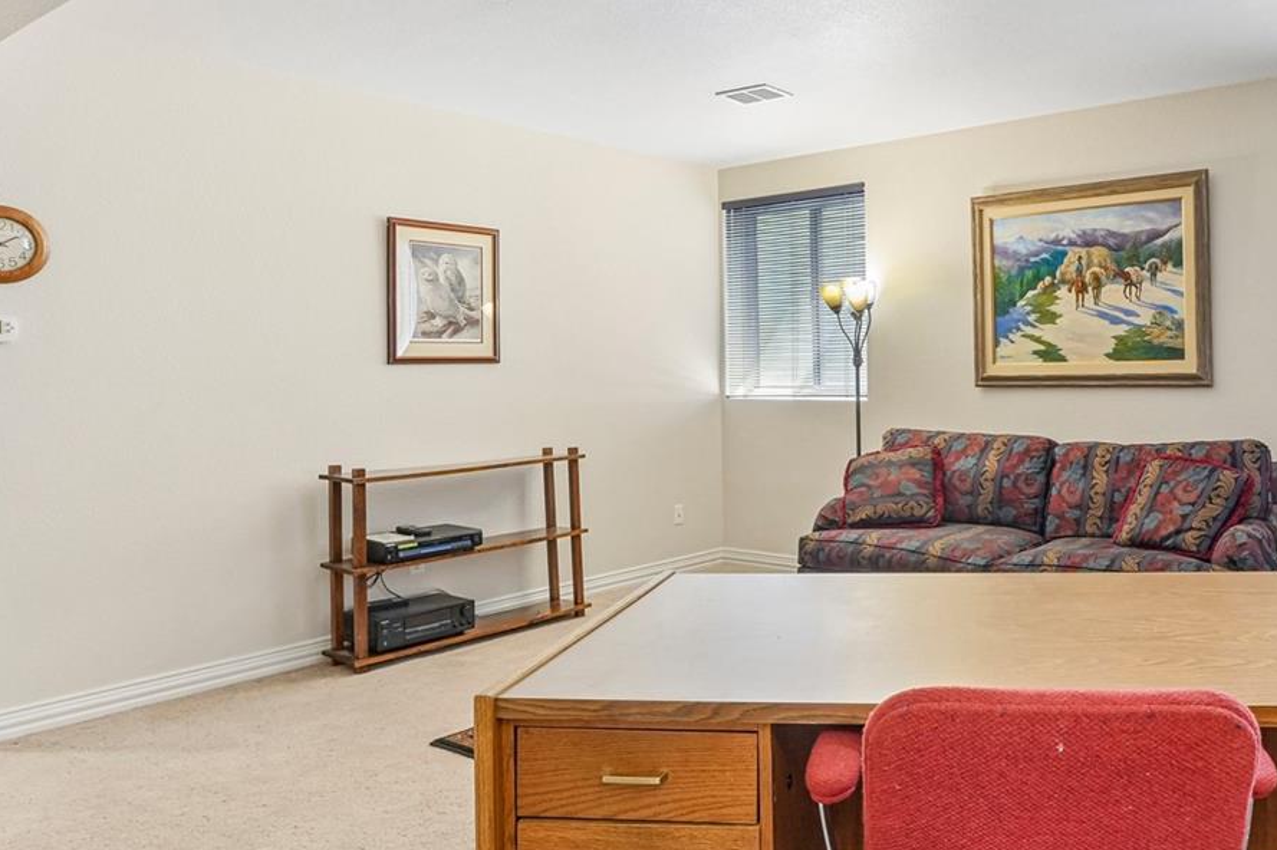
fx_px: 957
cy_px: 363
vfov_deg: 47.7
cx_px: 915
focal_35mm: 27
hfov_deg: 64.4
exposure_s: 1/2.5
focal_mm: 10
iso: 800
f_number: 8
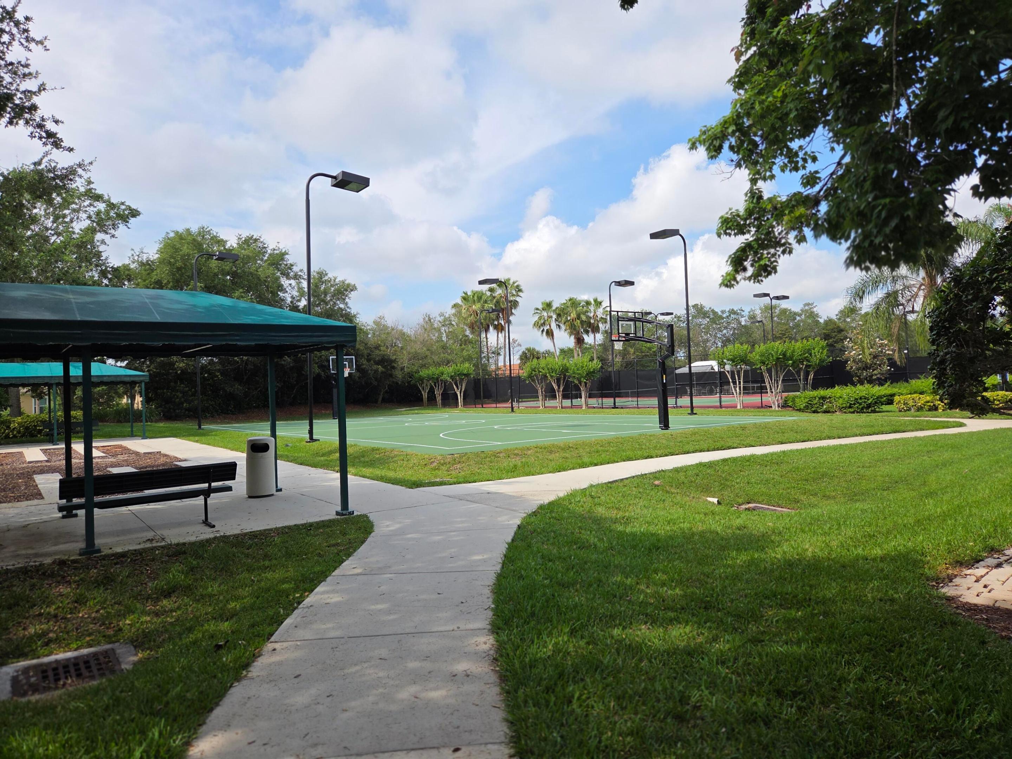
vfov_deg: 58.9
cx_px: 506
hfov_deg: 73.9
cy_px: 380
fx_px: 672
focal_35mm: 23
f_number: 1.8
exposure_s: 1/3829
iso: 80
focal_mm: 5.4
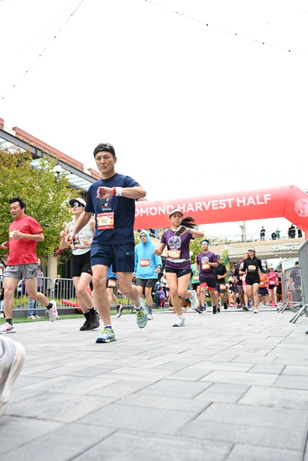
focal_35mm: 31
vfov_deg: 60.3
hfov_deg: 42.3
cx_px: 154
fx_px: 398
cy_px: 230
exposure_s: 1/640
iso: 2000
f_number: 4
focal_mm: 31
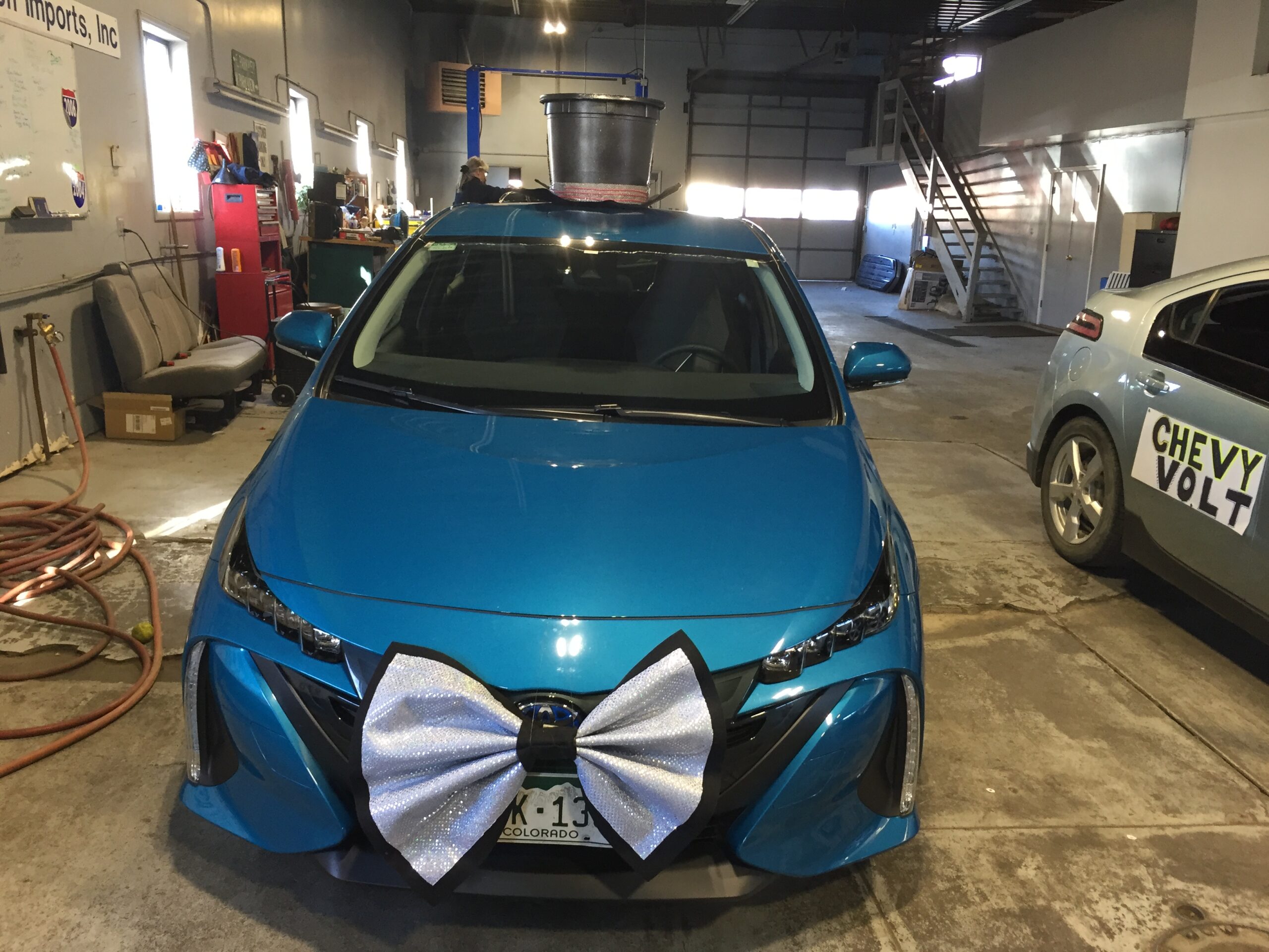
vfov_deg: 48.2
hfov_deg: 61.7
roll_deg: -1.6
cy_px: 476
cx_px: 634
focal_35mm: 29
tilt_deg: -14.5
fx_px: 1063
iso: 100
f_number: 2.2
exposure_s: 1/30
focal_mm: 4.15
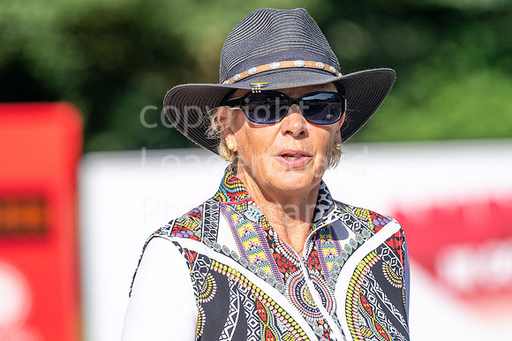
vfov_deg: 3.1
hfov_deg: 4.6
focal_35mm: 450
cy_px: 170
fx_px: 6396
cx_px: 256
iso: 200
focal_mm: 300
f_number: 5
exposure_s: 1/1600
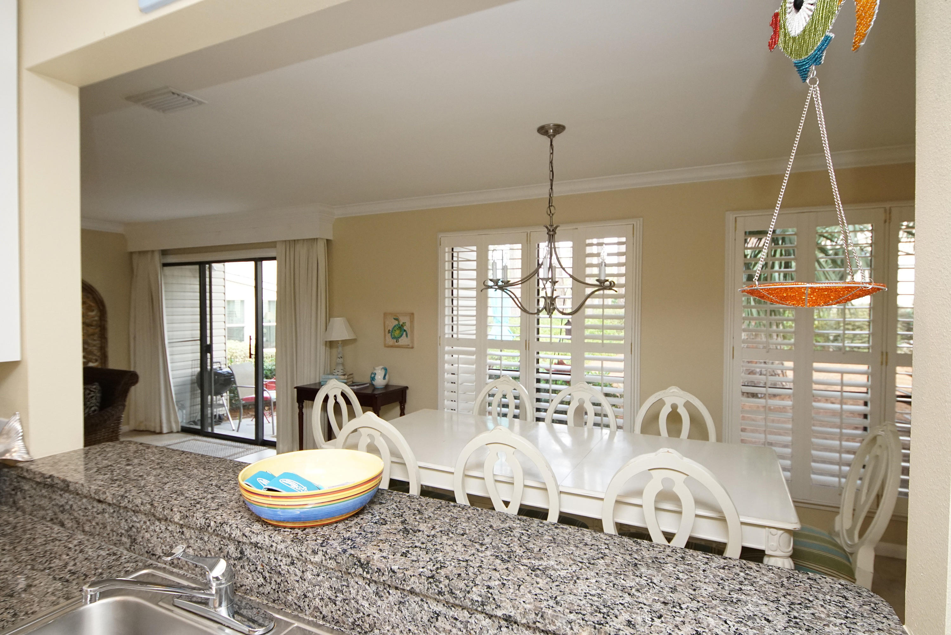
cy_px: 318
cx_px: 476
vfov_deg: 67.4
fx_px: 476
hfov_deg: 90.0
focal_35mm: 18
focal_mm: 12
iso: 1600
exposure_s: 1/160
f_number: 4.5
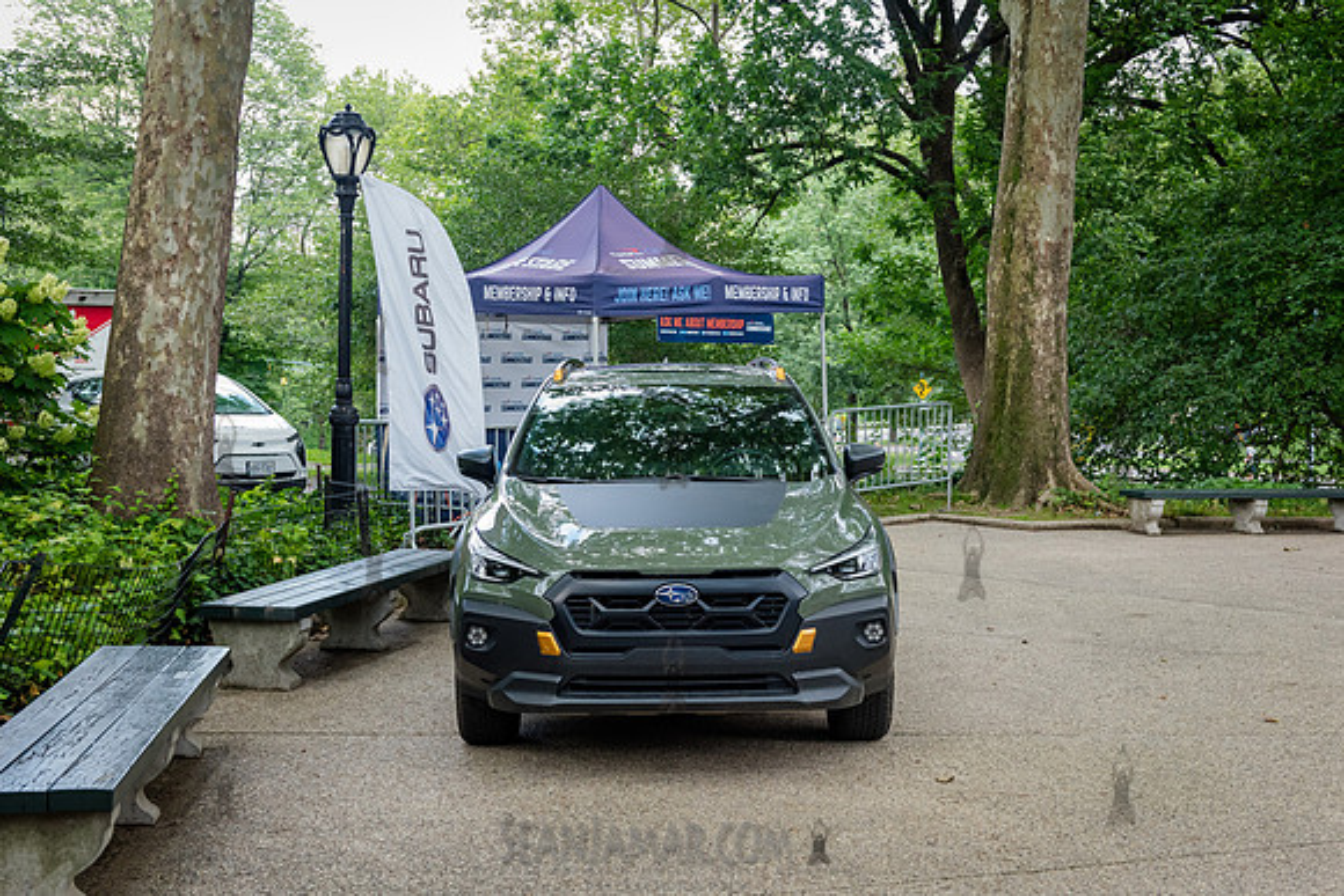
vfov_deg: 30.5
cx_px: 672
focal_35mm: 44
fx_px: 1645
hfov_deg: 44.4
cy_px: 448
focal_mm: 44
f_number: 4.5
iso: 2000
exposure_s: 1/250
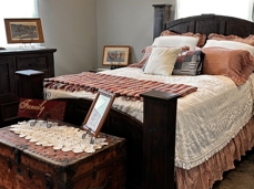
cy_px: 99
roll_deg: -1.0
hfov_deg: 44.8
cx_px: 136
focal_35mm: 42
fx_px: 308
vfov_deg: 34.3
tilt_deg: -12.2
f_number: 1.78
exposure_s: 1/60
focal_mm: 6.86
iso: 200
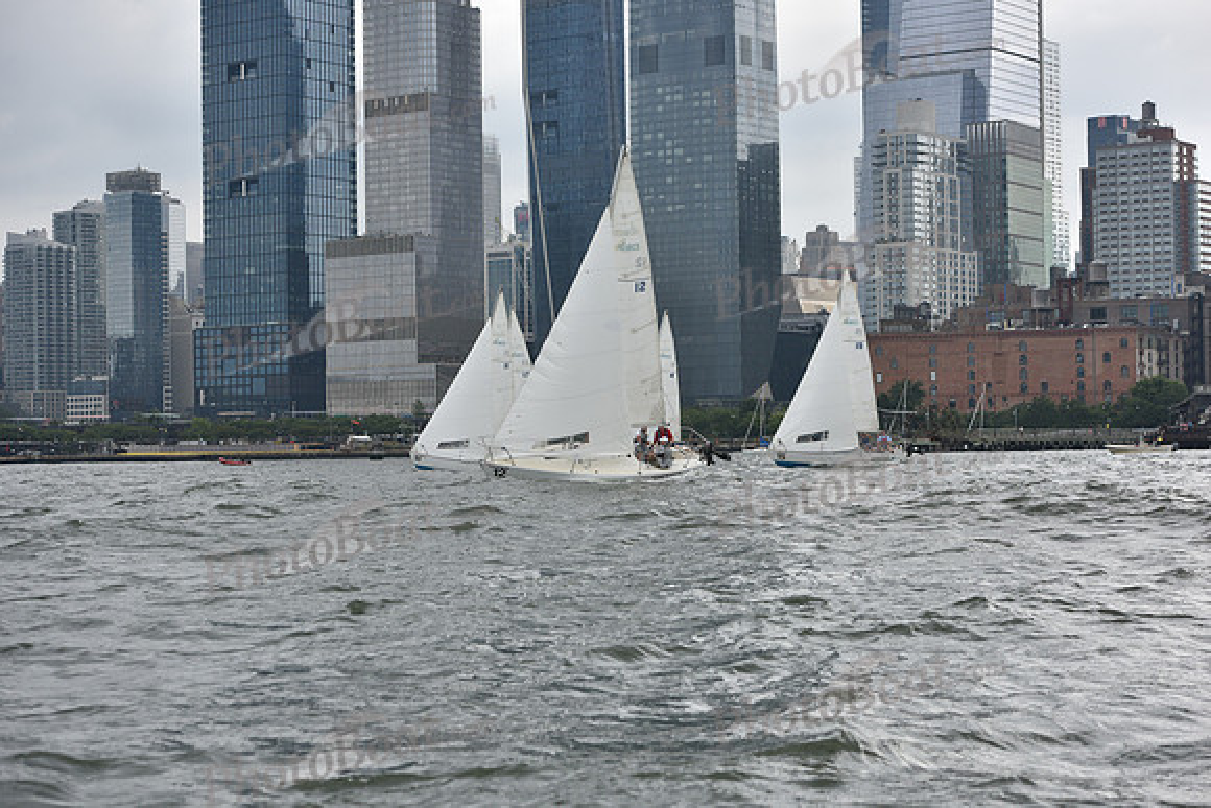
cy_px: 404
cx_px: 606
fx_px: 2355
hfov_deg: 28.8
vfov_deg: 19.5
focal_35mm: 70
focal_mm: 70
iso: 320
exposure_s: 1/1250
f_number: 6.3
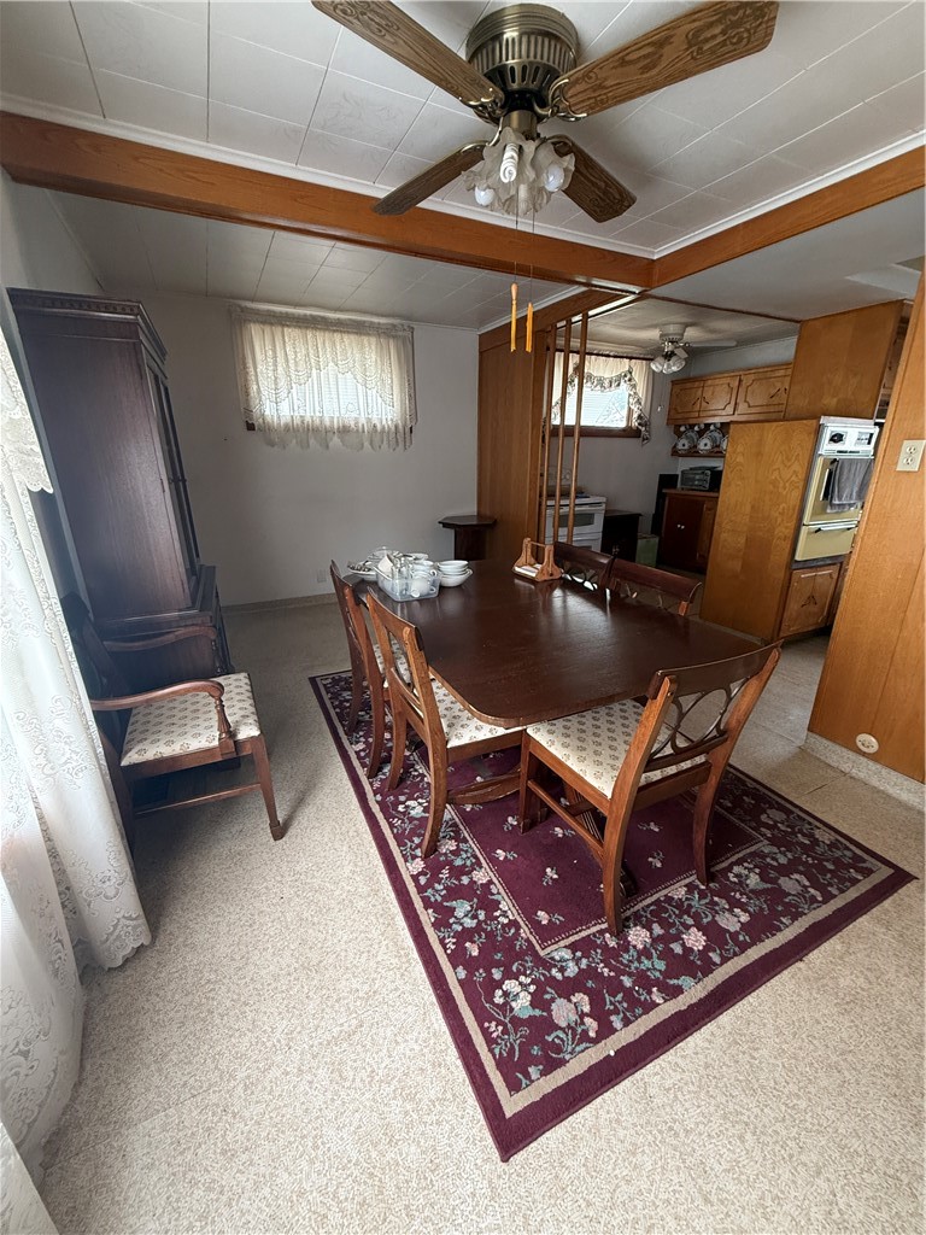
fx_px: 499
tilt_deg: -18.8
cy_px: 618
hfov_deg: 85.7
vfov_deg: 102.1
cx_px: 463
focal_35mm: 14
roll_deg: -1.2
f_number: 2.2
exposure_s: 1/81
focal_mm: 2.22
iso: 320
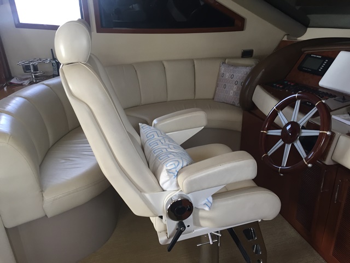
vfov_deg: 48.2
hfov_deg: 61.7
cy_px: 132
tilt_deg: -20.4
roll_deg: +2.1
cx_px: 175
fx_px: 293
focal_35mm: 29
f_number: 2.2
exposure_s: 1/30
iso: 80
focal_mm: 4.15
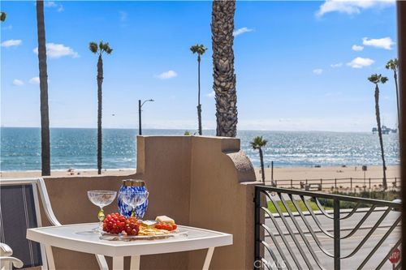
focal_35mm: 64
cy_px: 135
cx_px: 203
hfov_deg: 31.4
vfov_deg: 21.2
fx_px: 721
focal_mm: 64
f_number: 9
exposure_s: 1/500
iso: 100
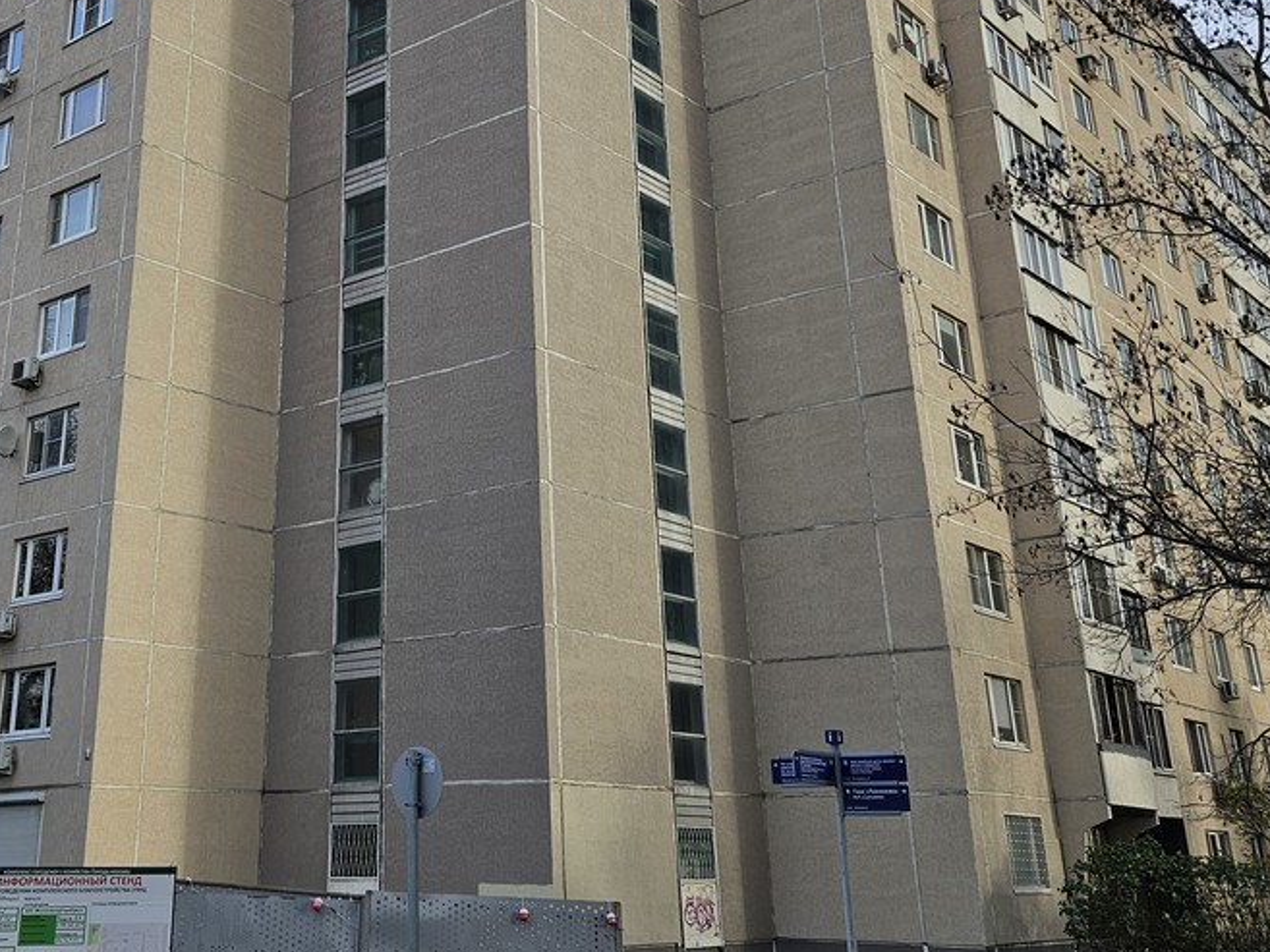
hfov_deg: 44.2
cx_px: 429
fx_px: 1541
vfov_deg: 33.8
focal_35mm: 42
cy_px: 253
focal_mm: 5.4
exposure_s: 1/481
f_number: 1.8
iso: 25
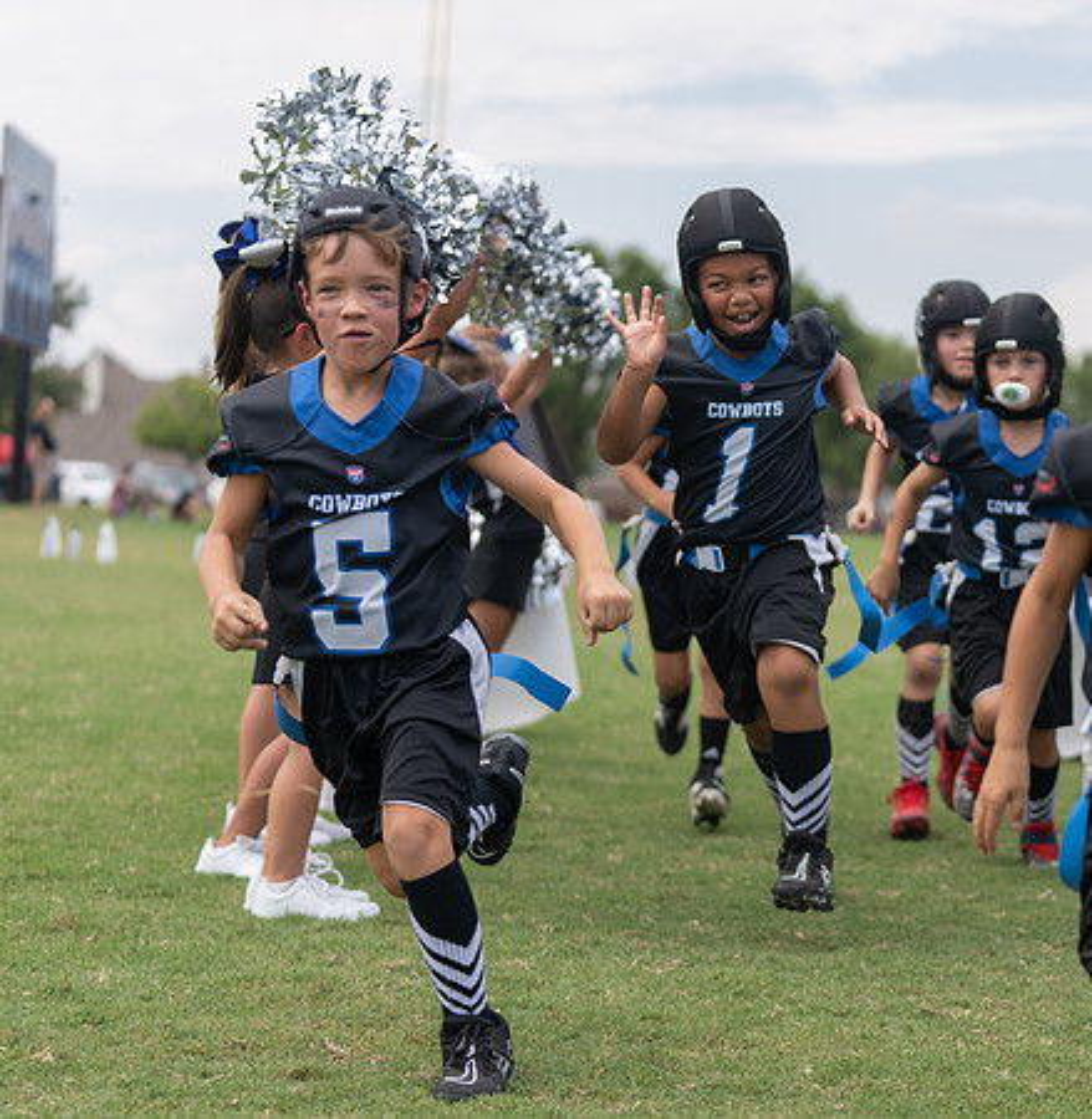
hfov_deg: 18.8
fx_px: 3271
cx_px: 841
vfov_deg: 19.4
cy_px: 558
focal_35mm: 91
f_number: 2.8
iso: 125
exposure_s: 1/1250
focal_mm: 70
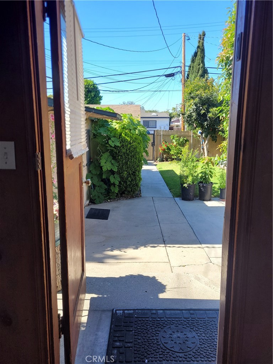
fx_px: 273
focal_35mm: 26
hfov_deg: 53.1
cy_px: 182
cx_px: 136
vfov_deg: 67.3
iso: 40
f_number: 1.8
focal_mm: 5.4
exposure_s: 1/556
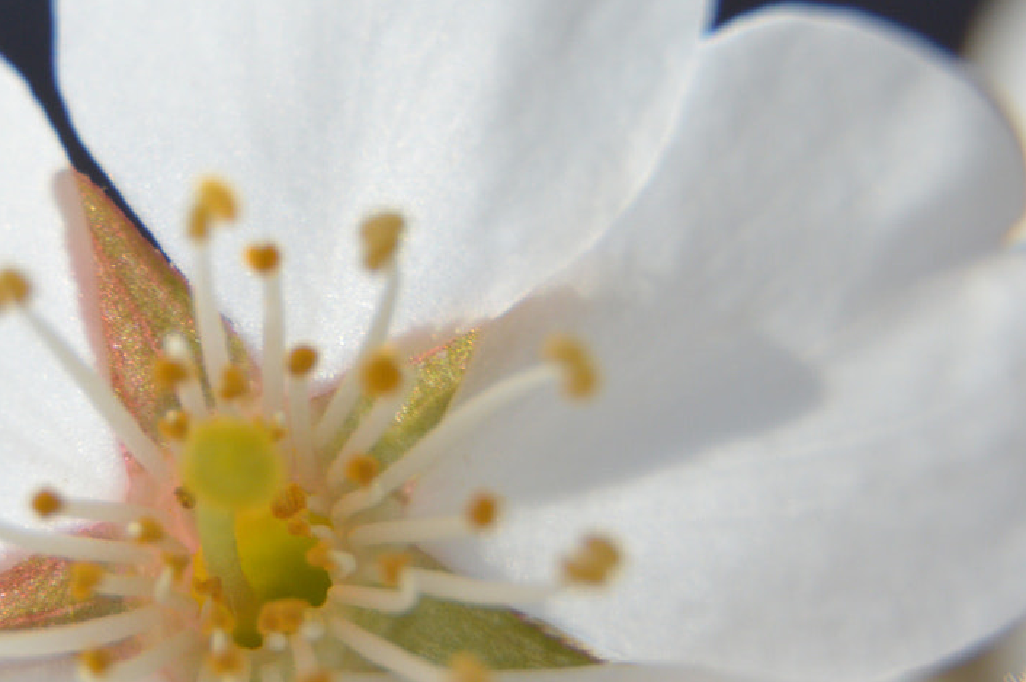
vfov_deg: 3.8
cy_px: 526
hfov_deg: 5.8
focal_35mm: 357
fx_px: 10166
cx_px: 195
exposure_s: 1/200
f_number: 13
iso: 200
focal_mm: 105
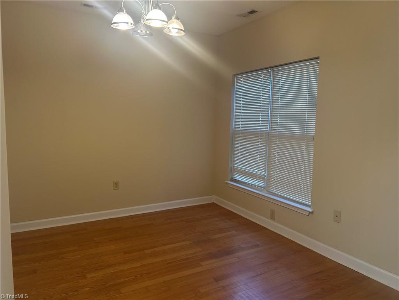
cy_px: 150
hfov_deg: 67.3
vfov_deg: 53.1
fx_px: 300
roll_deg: -1.1
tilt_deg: -5.1
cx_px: 200
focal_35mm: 26
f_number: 1.5
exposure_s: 1/60
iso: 125
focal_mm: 5.7
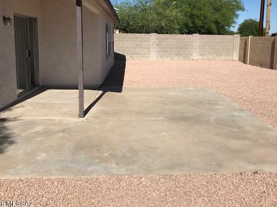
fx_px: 288
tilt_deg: -7.3
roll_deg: -0.8
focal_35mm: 36
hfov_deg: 51.2
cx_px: 159
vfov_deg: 39.4
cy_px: 82
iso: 20
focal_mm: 3.99
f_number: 1.8
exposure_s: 1/4000
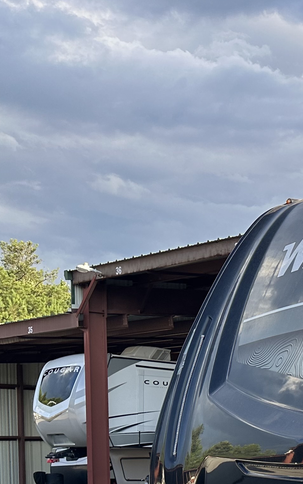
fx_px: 885
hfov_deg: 15.9
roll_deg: +0.4
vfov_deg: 29.0
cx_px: 578
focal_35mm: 67
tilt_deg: -1.9
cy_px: 463
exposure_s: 1/872
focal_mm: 6.86
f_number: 1.78
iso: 80
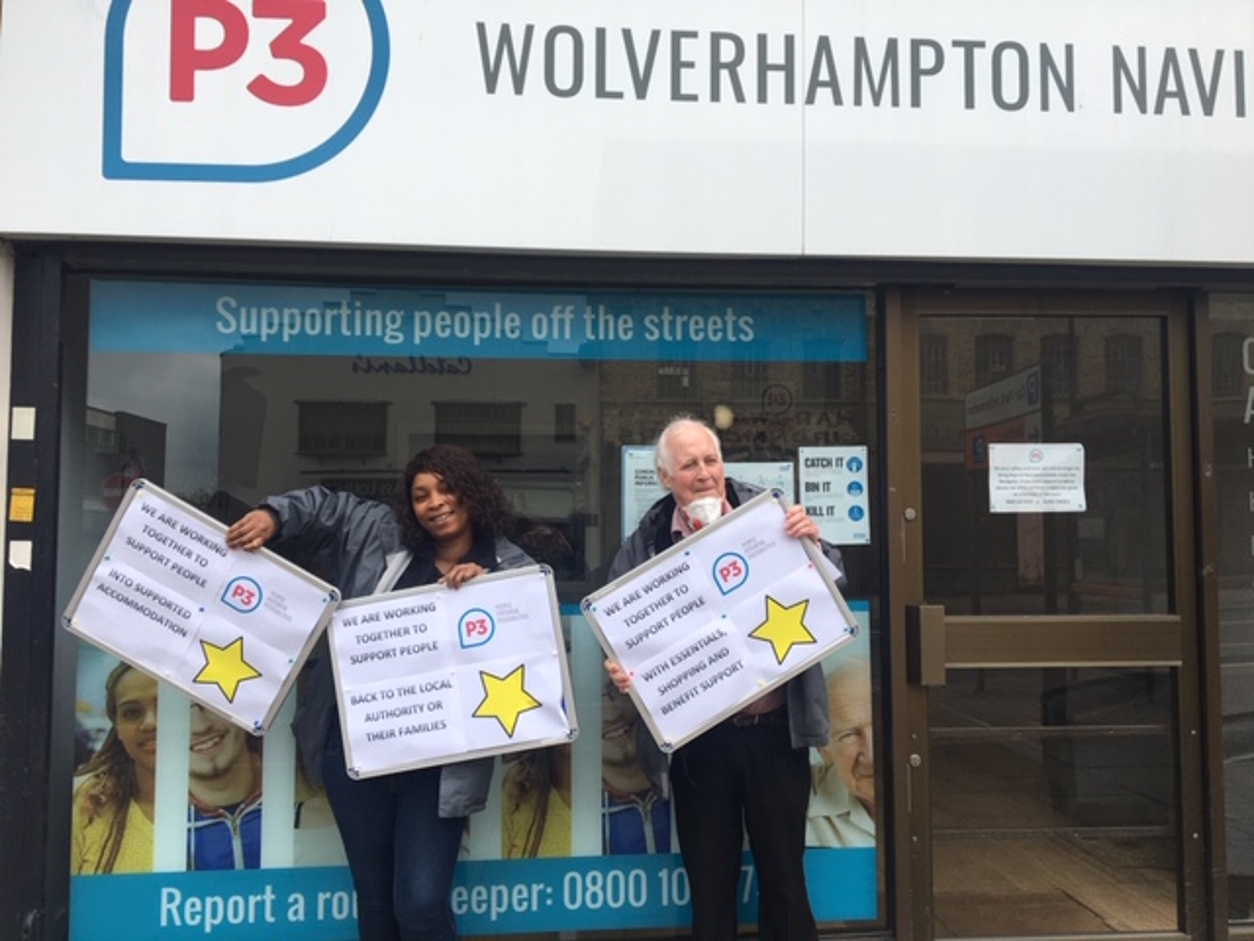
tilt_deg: +4.0
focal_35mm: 29
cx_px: 627
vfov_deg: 48.2
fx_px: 1051
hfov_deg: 61.7
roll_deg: -0.5
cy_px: 470
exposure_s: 1/425
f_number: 2.2
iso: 25
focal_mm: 4.15
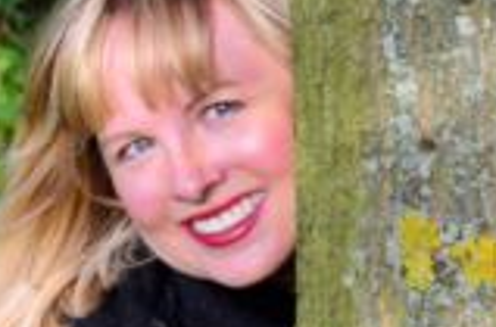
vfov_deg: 4.5
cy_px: 229
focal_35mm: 302
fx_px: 4149
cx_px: 730
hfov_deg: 6.8
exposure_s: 1/50
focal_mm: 50
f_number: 6.3
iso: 200
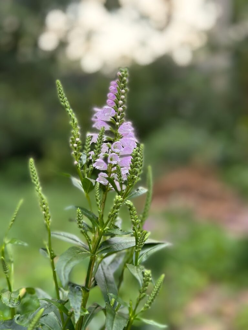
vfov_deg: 39.7
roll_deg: -0.4
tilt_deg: -3.5
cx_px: 124
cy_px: 165
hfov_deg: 30.3
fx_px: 459
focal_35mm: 48
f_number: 1.78
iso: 80
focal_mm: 6.86
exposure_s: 1/267
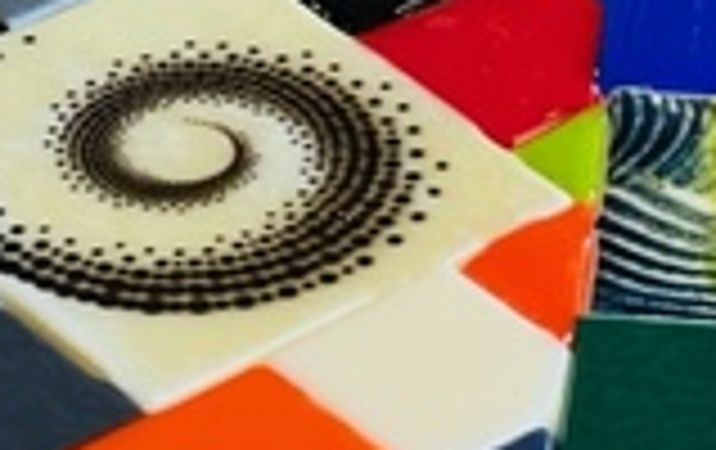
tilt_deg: -38.1
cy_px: 464
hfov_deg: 6.4
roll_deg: -2.2
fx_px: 6412
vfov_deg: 4.0
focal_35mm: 328
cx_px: 657
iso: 125
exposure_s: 1/120
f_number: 2.8
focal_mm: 9
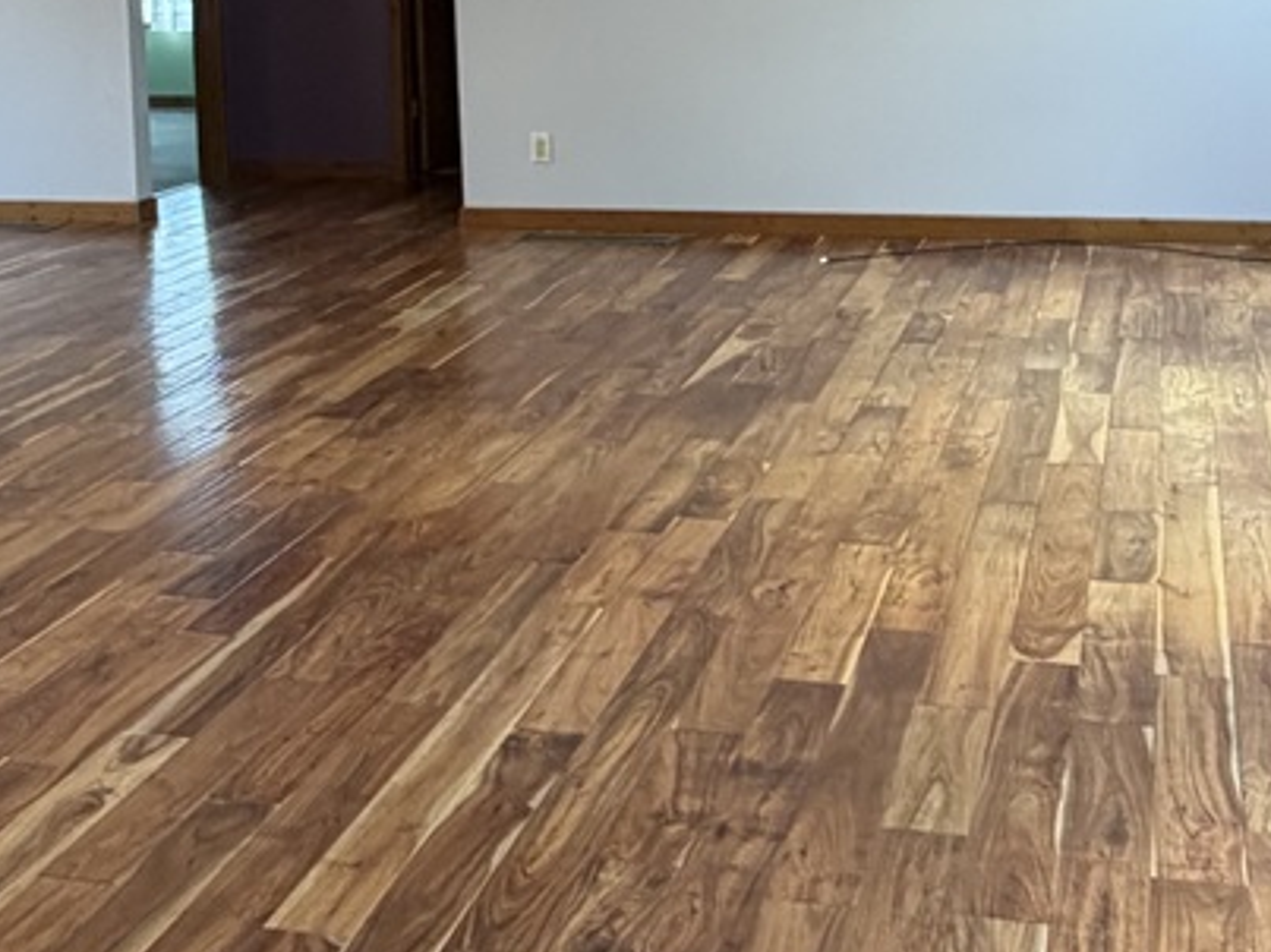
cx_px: 732
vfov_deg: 27.5
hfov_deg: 38.1
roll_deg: +1.7
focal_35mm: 50
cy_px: 16
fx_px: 1835
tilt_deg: -4.0
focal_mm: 2.22
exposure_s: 1/60
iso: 200
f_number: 2.2
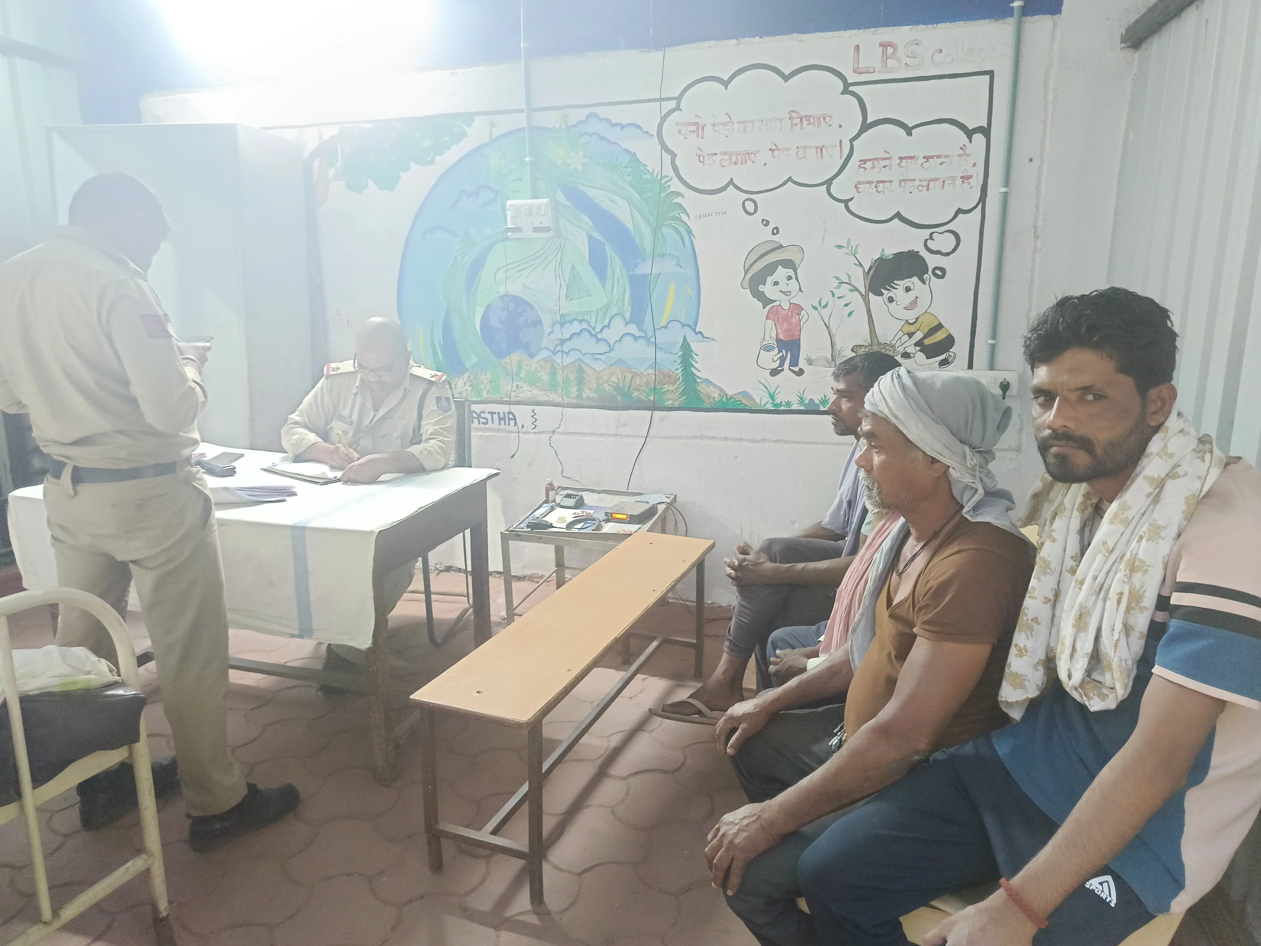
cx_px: 630
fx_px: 874
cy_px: 473
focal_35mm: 24
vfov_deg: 56.8
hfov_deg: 71.6
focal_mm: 5.24
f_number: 1.75
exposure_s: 1/33.3
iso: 4000
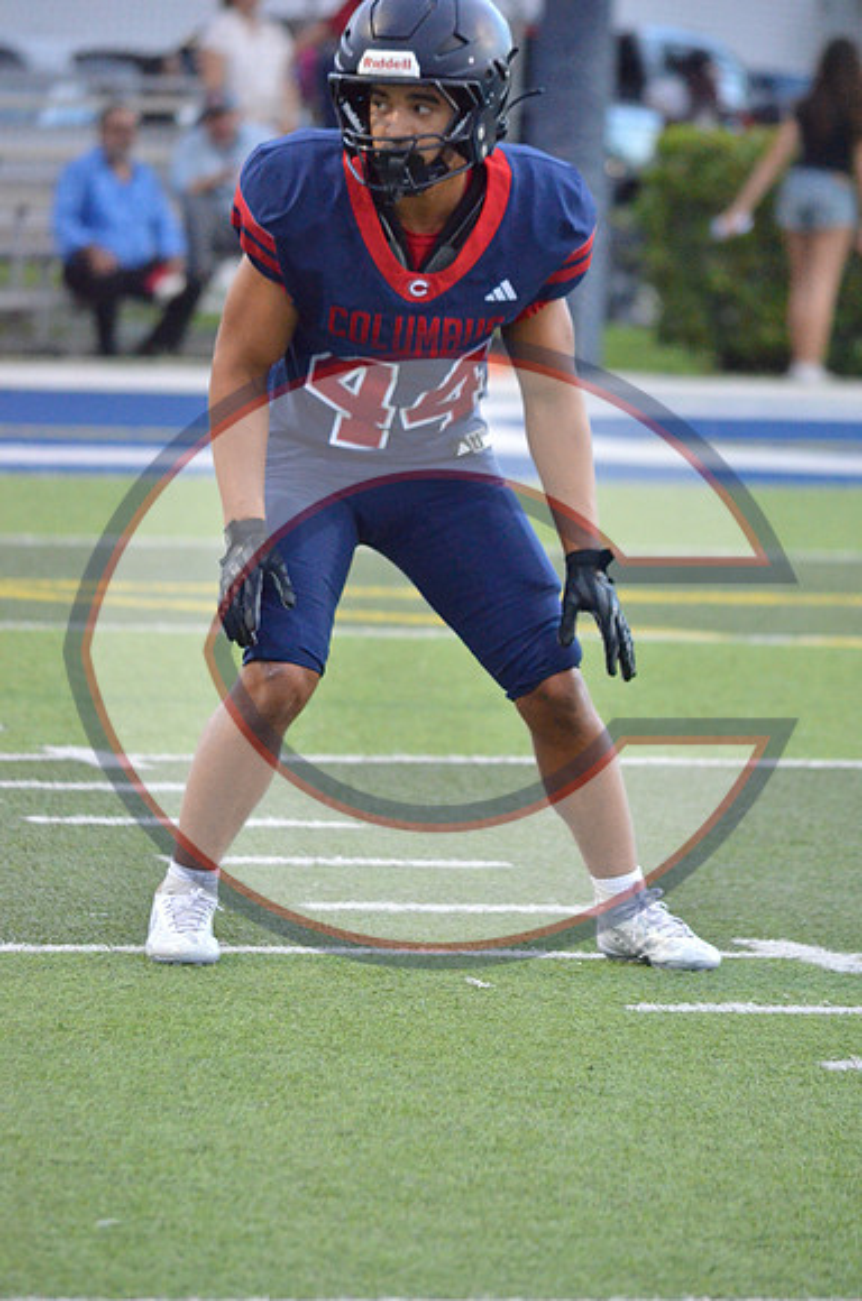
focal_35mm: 292
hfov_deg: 4.7
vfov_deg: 7.1
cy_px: 650
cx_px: 431
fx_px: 10555
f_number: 5
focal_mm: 195
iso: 3600
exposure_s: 1/500
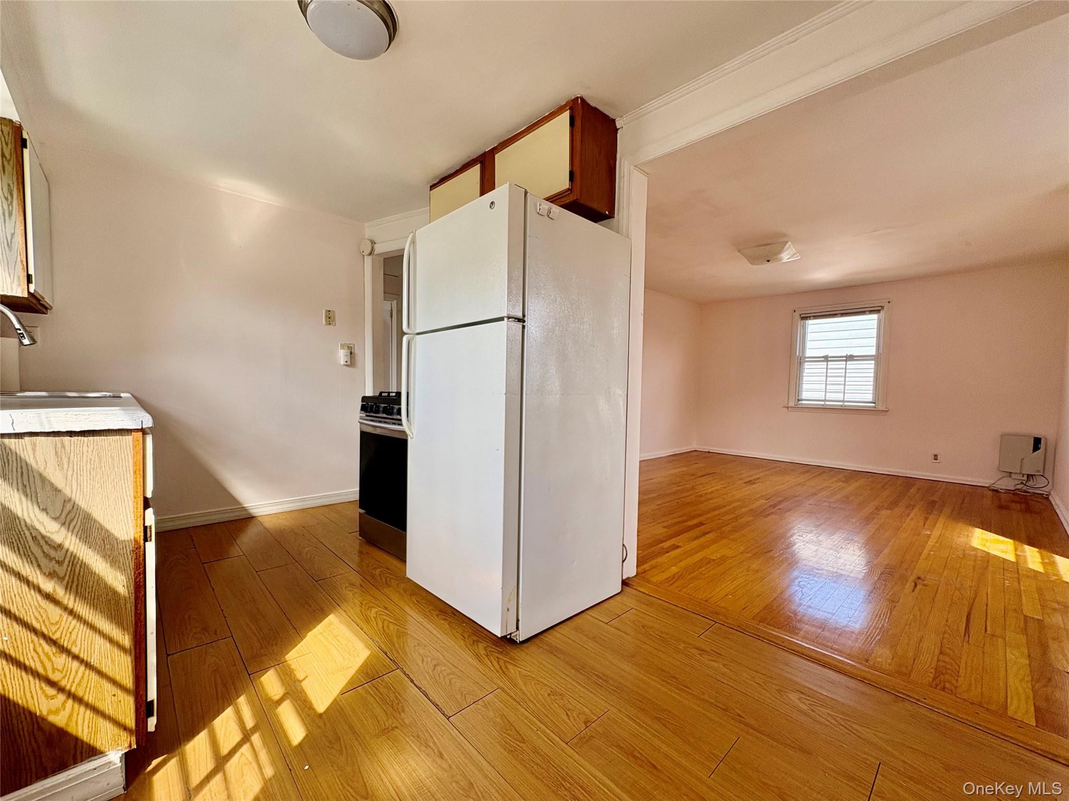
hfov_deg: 102.1
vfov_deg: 85.7
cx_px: 534
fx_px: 432
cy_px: 400
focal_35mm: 14
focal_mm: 2.22
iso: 40
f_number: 2.2
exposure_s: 1/110
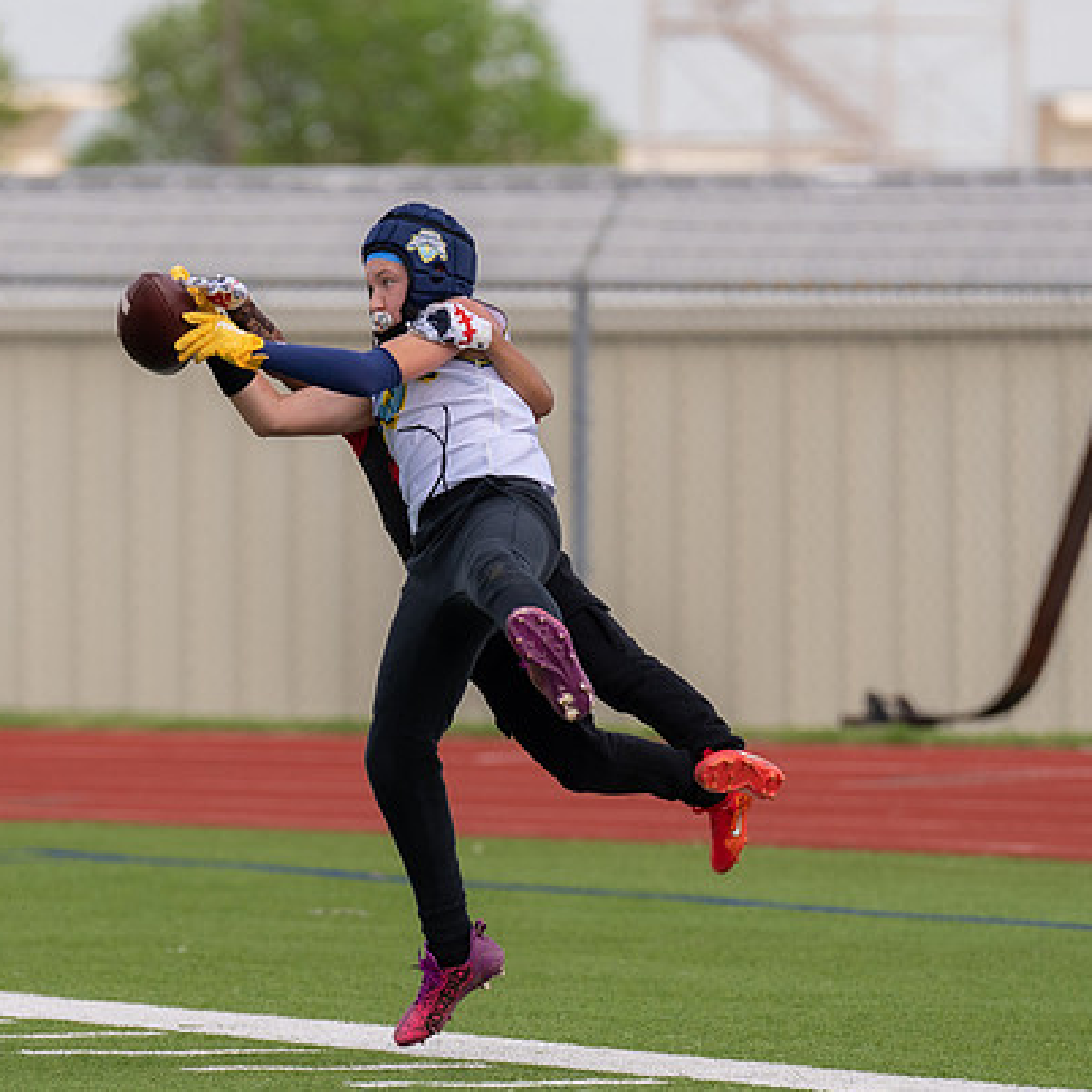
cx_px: 247
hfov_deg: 3.2
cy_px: 898
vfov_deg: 3.2
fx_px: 19344
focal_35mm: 542
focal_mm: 200
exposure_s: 1/1250
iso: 100
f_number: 2.8
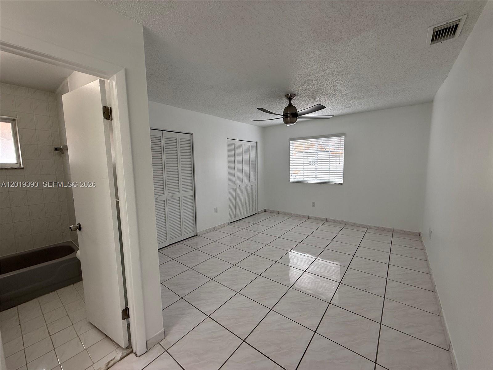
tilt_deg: -7.7
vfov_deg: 85.7
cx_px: 246
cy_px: 185
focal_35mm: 14
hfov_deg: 102.1
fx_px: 199
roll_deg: +0.5
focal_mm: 2.22
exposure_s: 1/158
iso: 64
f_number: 2.2
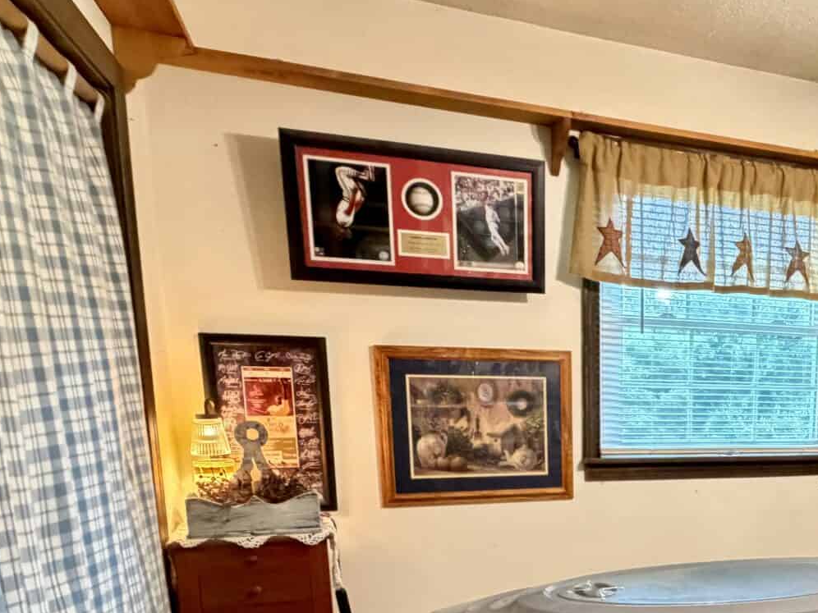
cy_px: 536
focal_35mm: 36
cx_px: 750
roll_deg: -1.8
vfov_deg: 37.4
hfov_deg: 46.0
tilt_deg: -10.7
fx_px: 851
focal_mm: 2.22
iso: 1250
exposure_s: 1/60
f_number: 2.2
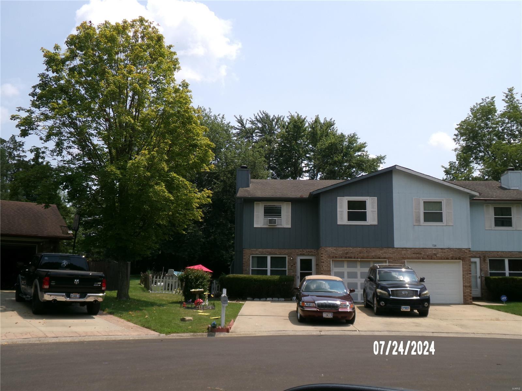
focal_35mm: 37
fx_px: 558
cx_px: 261
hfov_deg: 50.1
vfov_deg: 38.7
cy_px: 196
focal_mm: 6.6
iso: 100
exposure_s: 1/120
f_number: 11.85
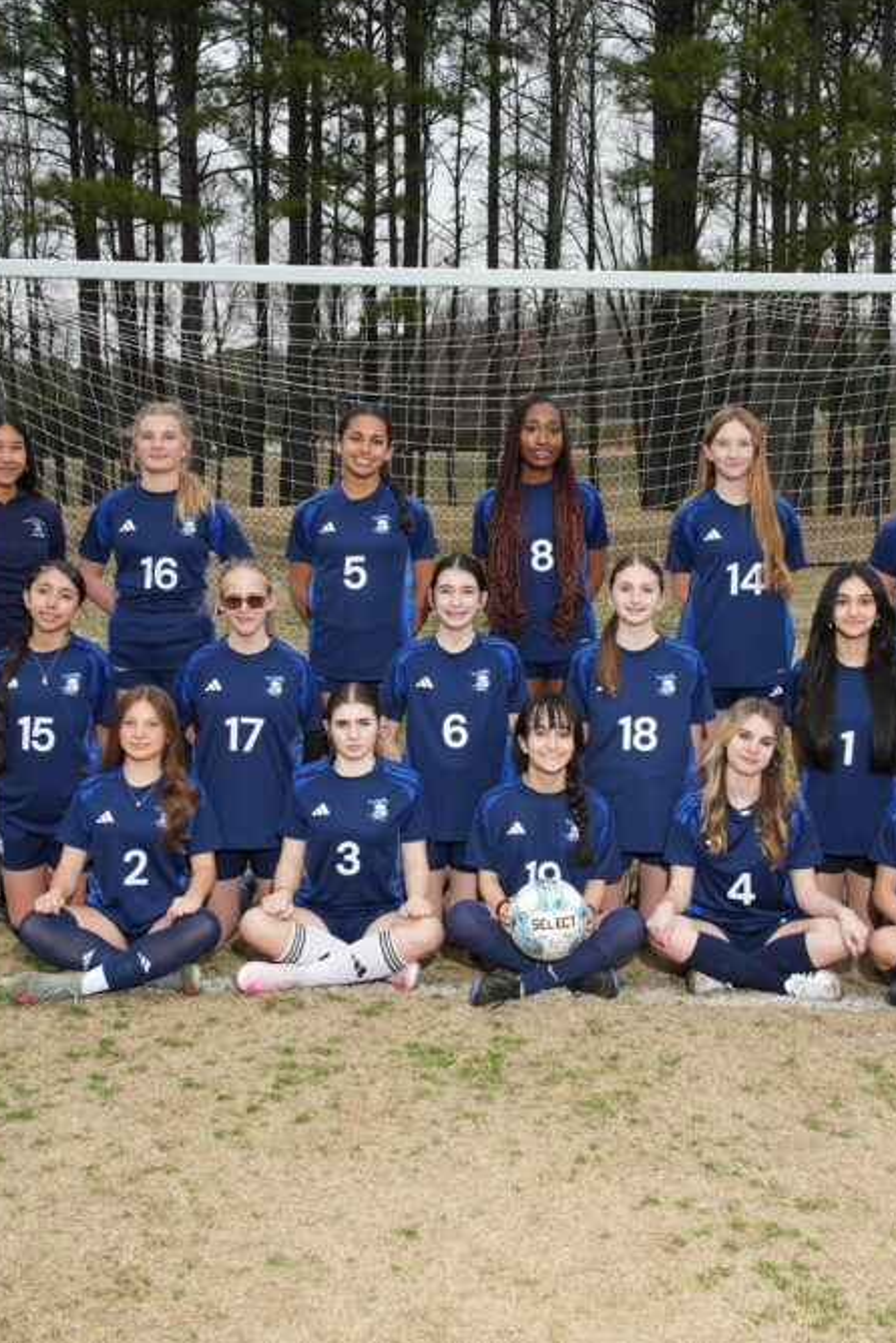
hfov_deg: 27.5
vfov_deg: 40.3
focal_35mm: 49
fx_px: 1829
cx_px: 488
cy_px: 661
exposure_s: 1/125
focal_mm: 32
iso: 400
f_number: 8
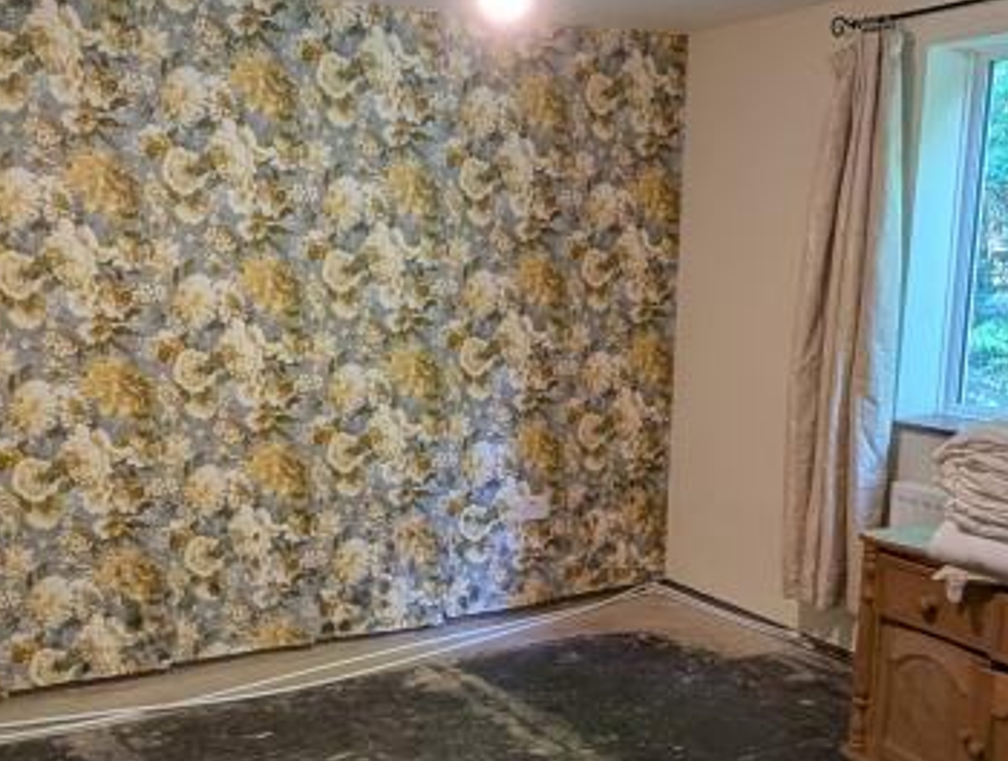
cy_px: 540
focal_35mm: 38
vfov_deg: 37.2
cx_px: 461
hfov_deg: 48.8
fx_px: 1109
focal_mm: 1.95
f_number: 2.2
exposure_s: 1/30.8
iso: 97
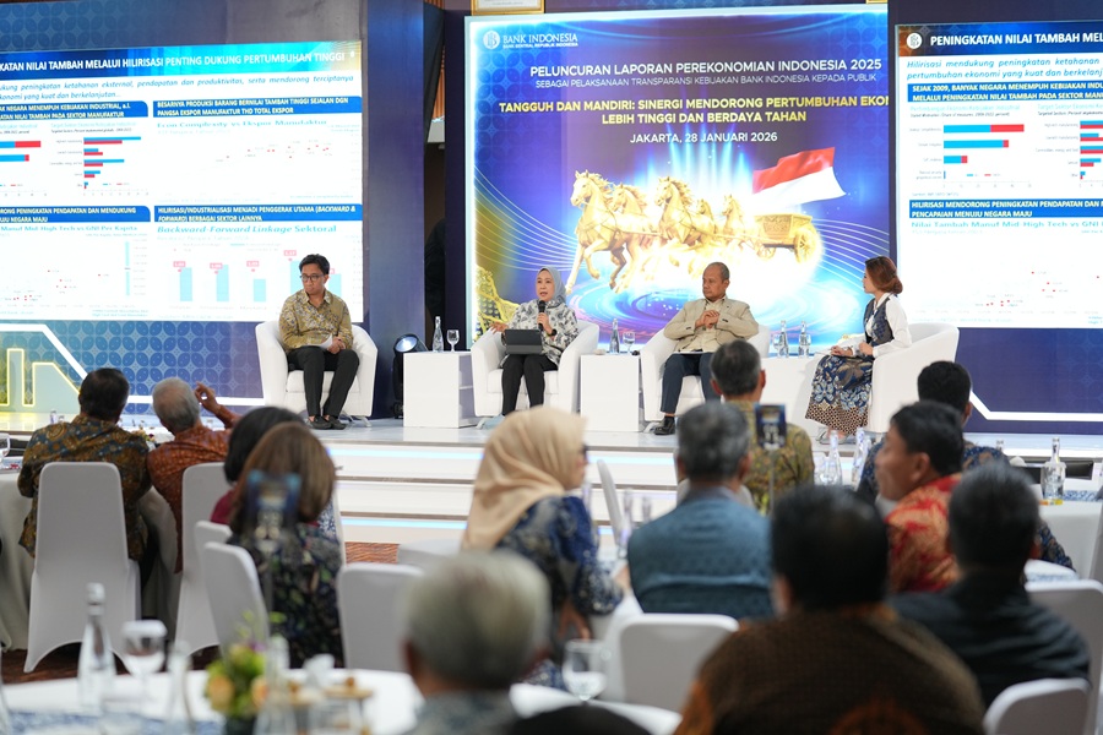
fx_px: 2635
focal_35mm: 86
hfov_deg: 23.6
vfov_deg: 15.9
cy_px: 368
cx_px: 552
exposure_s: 1/125
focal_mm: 86
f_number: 2.8
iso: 800
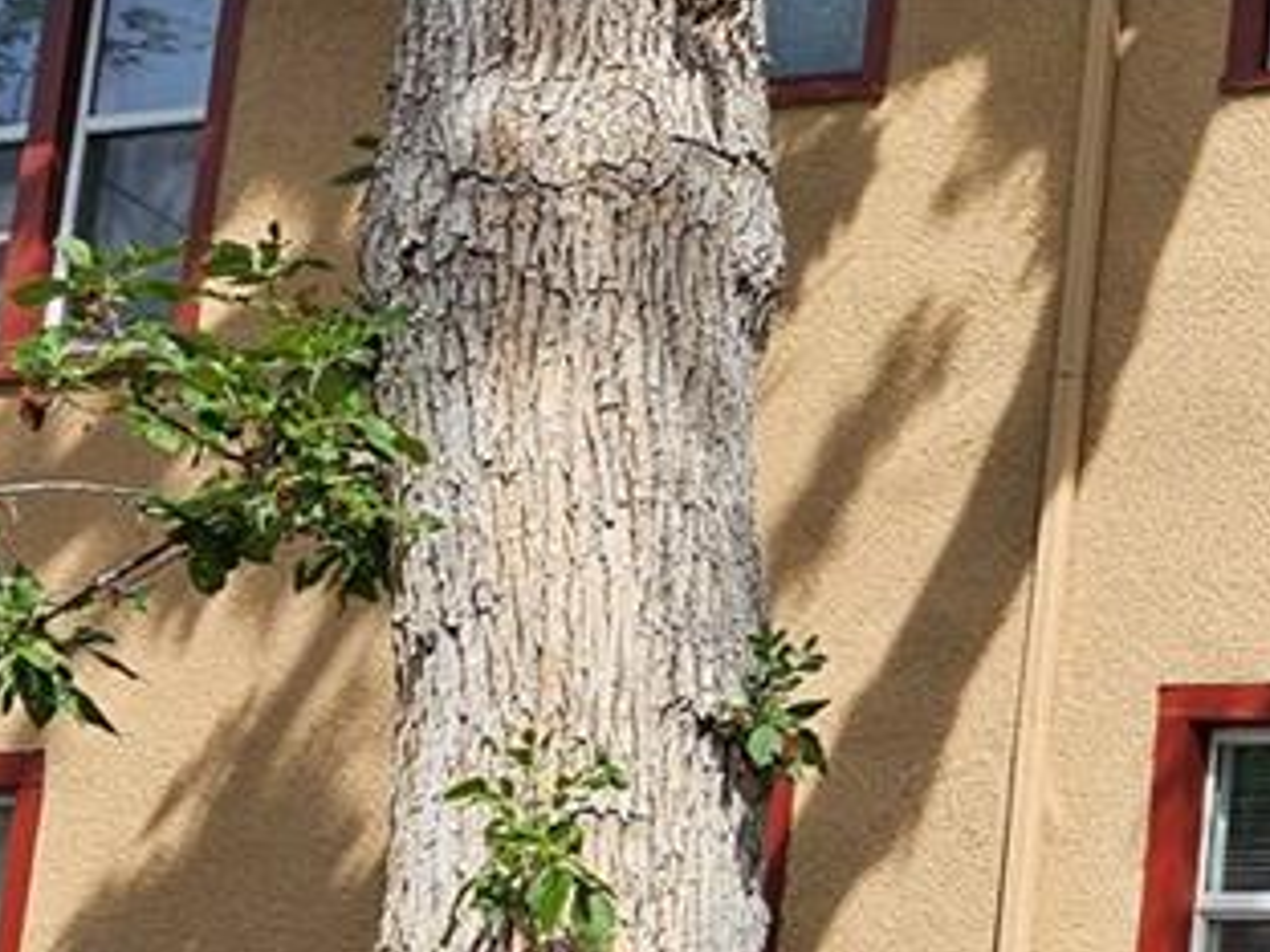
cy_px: 679
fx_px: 3889
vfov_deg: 13.9
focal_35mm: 106
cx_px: 2426
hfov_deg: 15.4
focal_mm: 6.3
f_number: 1.7
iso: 10
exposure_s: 1/545
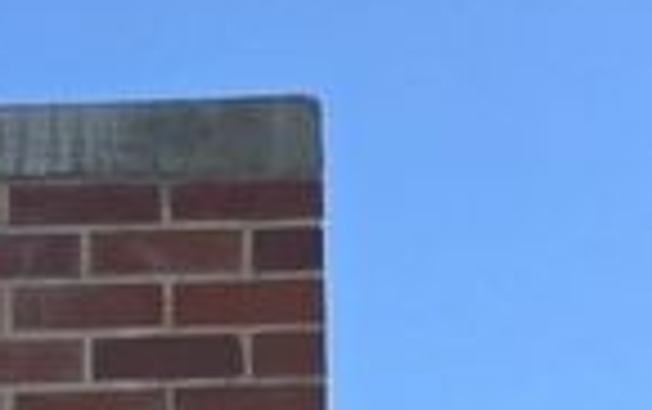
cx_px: -569
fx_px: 2384
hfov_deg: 13.7
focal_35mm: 134
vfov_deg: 8.3
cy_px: 1221
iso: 25
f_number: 1.8
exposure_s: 1/1000
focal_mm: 5.4
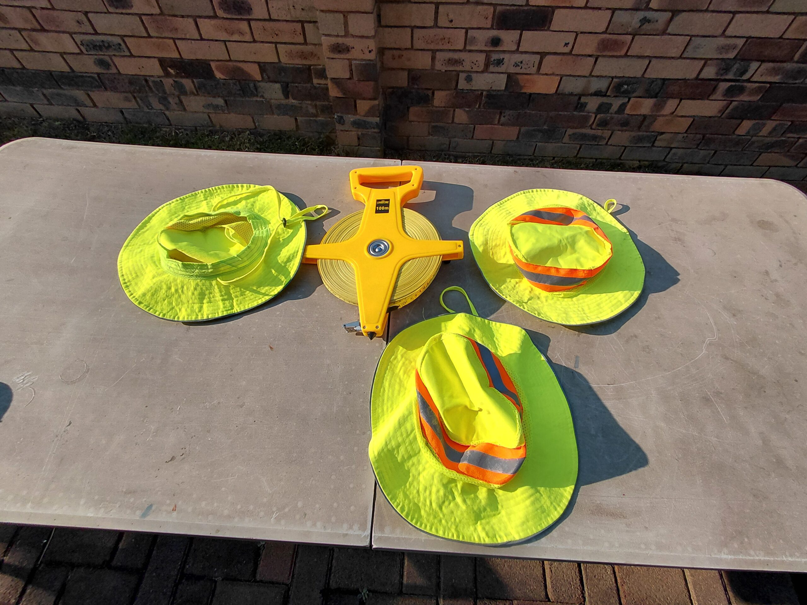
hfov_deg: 94.5
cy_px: 302
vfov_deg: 78.1
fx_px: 373
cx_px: 404
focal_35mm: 16
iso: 40
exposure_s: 1/1836
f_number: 2.2
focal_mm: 1.64
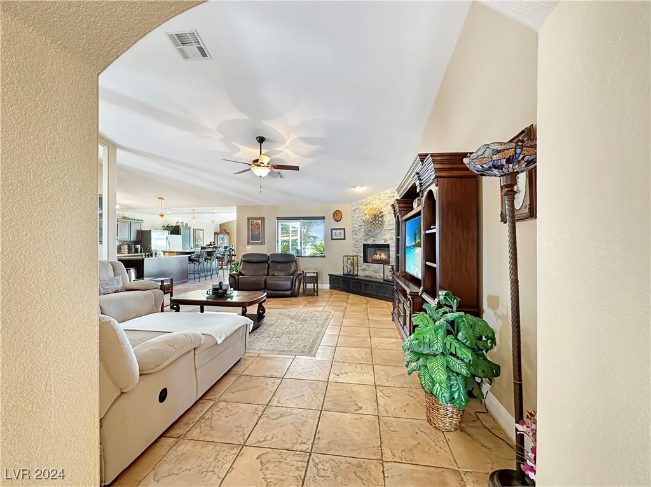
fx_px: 263
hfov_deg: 102.1
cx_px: 326
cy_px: 244
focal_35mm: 14
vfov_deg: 85.6
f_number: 2.2
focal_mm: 2.22
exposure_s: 1/40
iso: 1000
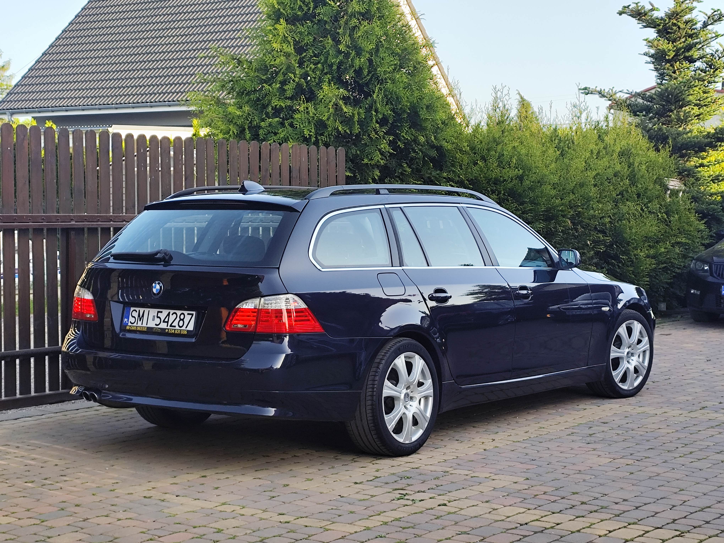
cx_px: 362
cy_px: 272
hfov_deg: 30.7
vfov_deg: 23.3
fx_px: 1318
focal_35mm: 63
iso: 50
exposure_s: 1/339
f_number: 1.65
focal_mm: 6.19
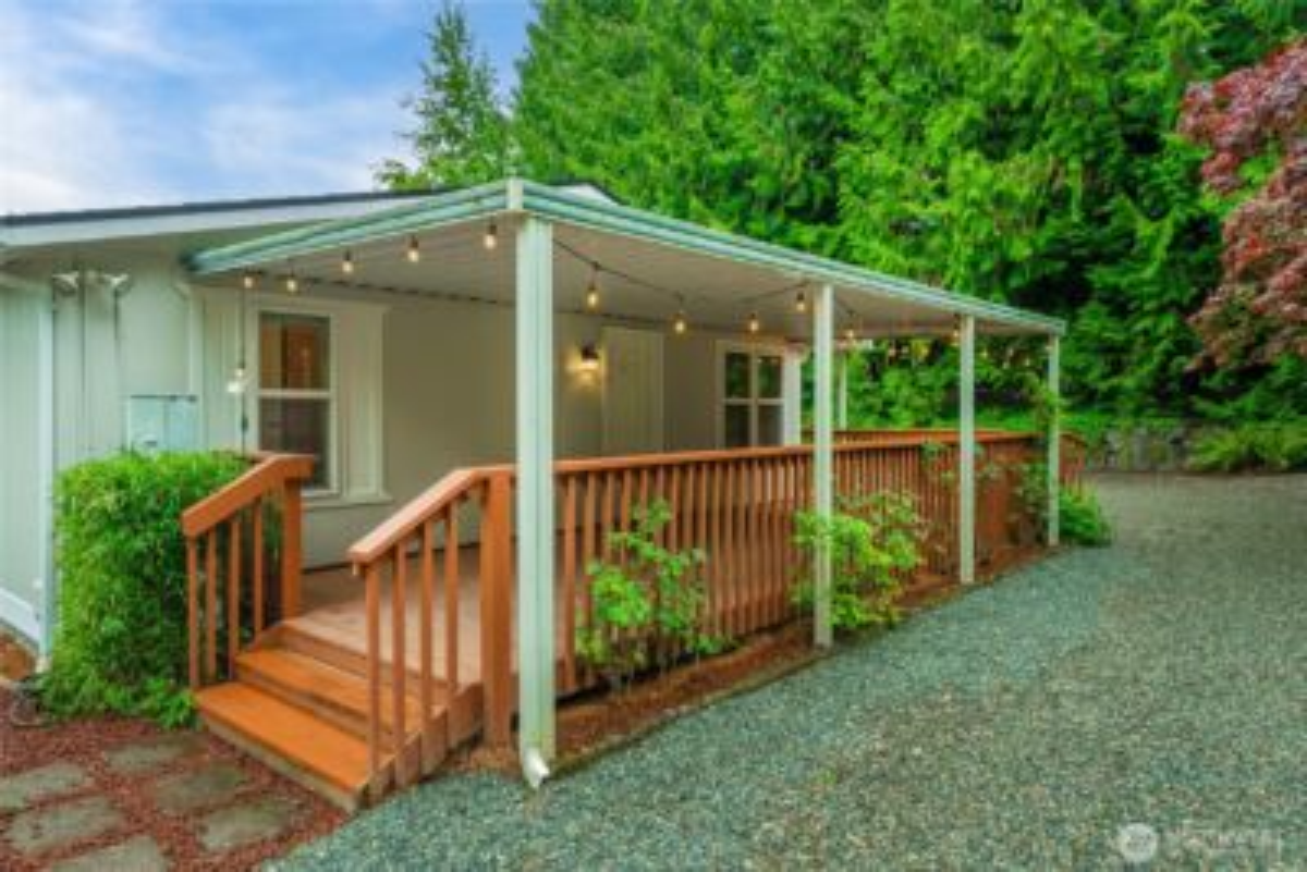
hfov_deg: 78.6
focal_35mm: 22
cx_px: 654
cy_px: 436
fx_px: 799
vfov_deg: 57.3
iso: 200
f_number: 7.1
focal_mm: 22
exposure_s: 1/30
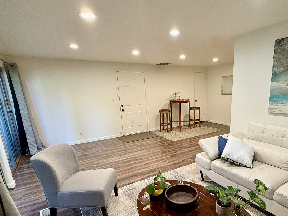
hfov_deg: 78.3
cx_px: 170
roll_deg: +2.1
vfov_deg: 62.7
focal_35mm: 21
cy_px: 133
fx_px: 175
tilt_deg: -12.6
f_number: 2.2
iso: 200
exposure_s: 1/60
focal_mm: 2.22
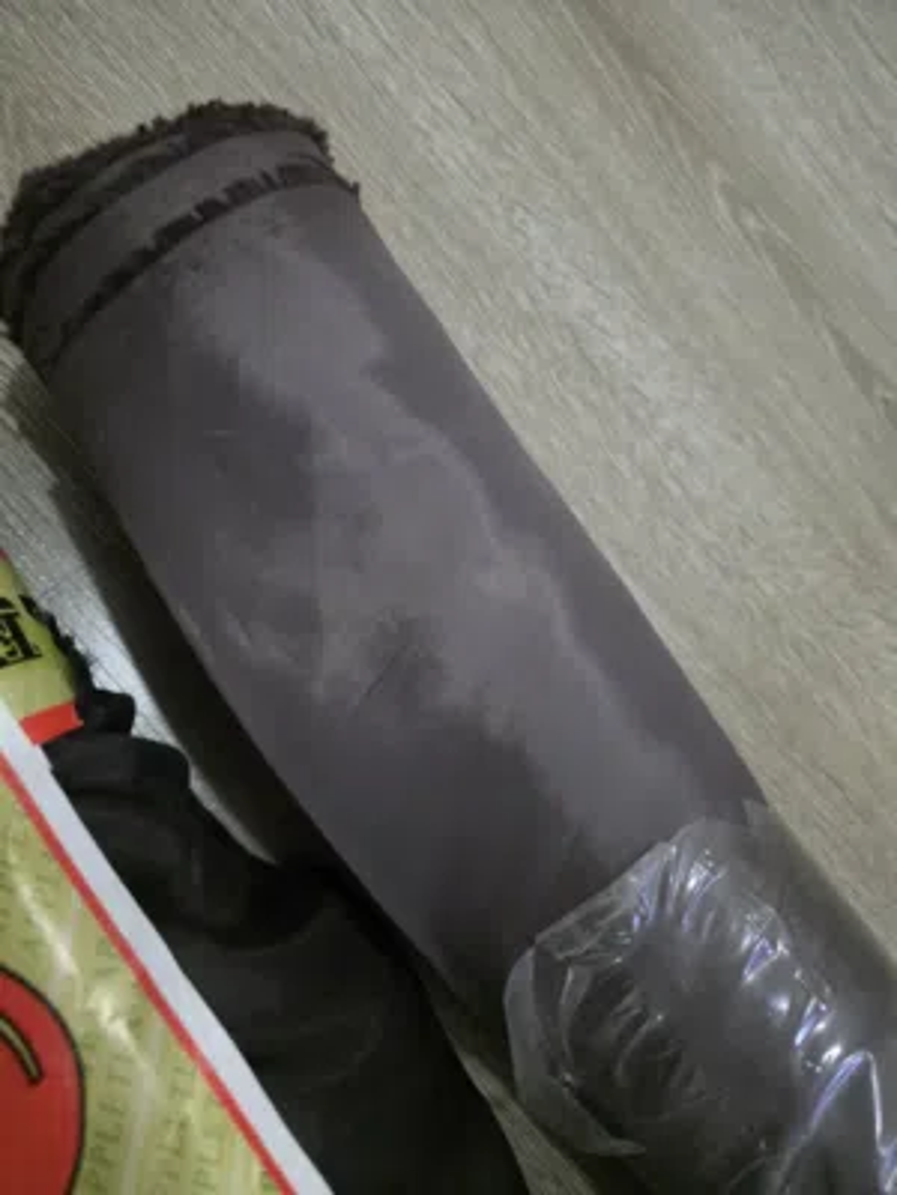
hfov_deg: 58.9
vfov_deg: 73.9
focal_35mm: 23
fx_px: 795
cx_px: 448
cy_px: 598
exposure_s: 1/50
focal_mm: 6.25
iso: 1600
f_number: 1.7
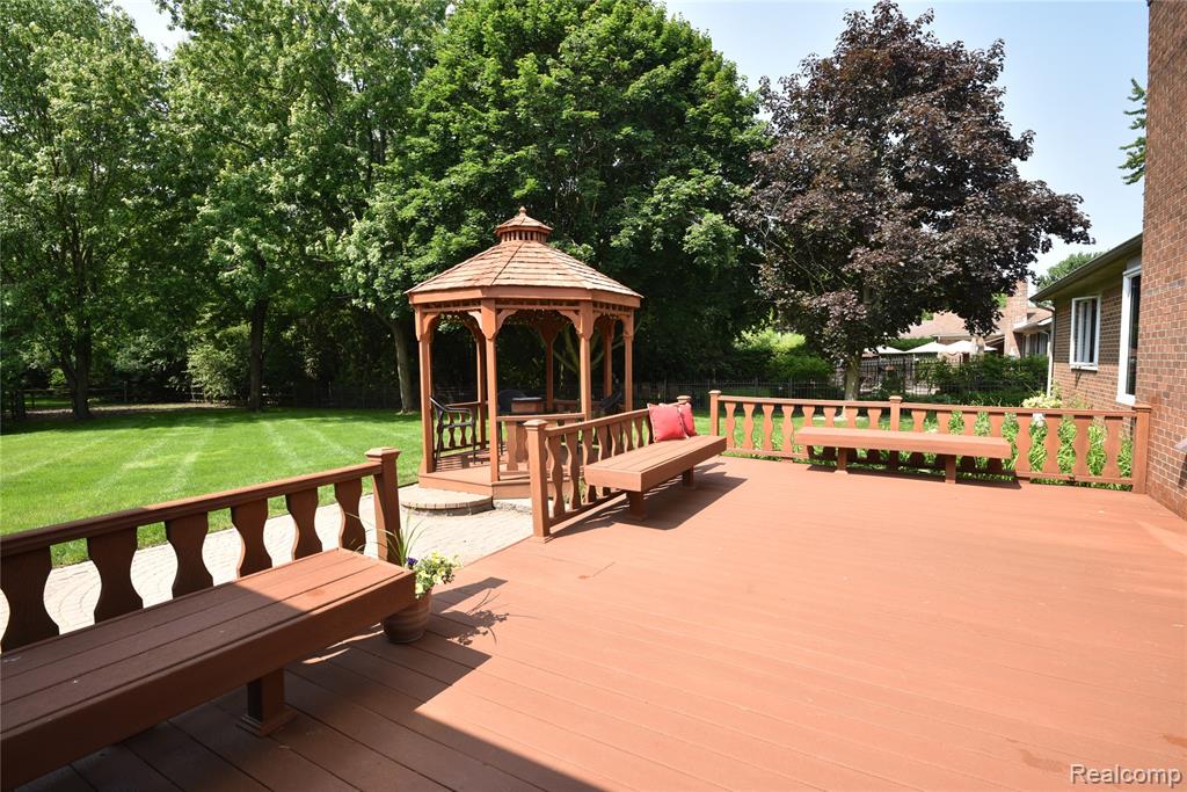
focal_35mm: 17
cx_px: 594
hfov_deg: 93.3
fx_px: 561
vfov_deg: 70.5
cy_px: 396
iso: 320
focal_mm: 17
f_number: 9
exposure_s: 1/200
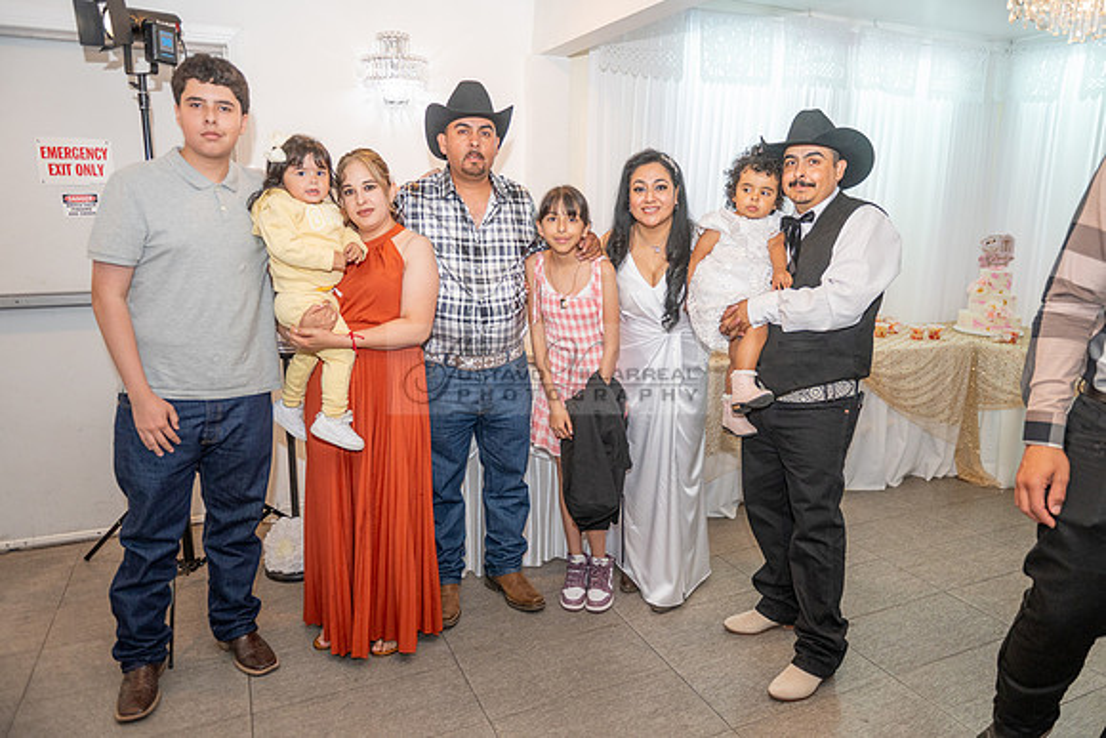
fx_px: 737
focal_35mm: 24
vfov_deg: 53.2
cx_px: 553
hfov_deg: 73.7
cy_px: 369
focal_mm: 24
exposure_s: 1/160
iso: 800
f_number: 3.2
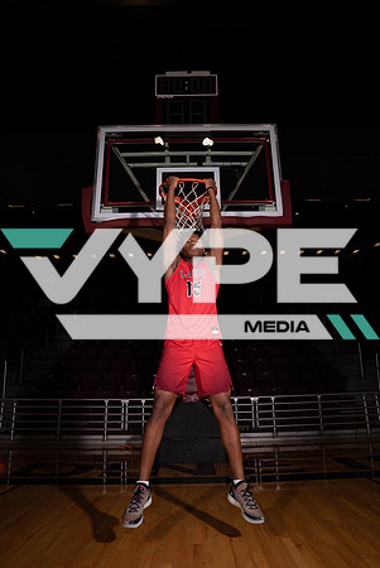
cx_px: 190
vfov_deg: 73.7
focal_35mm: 24
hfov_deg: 53.2
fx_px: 379
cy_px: 284
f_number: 8
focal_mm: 24
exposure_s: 1/125
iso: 100
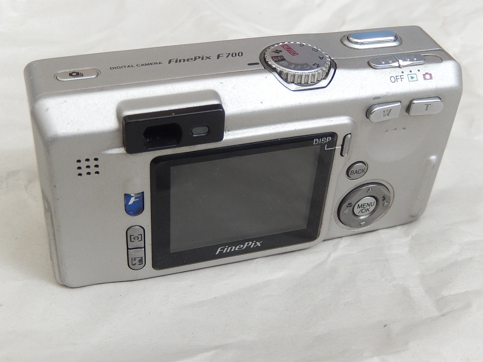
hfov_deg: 37.5
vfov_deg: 28.6
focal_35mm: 51
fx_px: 712
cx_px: 242
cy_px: 181
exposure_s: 1/50
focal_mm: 9.2
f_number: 4.5
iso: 400
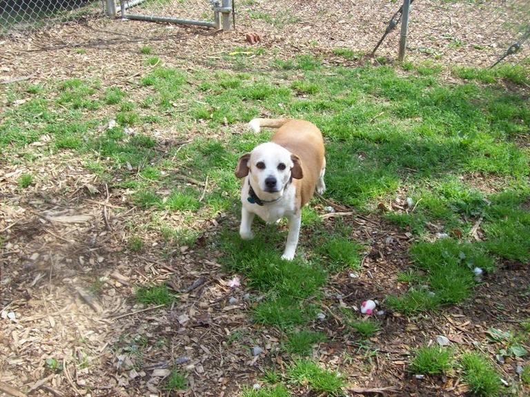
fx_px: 551
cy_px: 198
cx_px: 265
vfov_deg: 39.6
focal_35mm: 36
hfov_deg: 51.4
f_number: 4.8
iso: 80
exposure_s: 1/245
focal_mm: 6
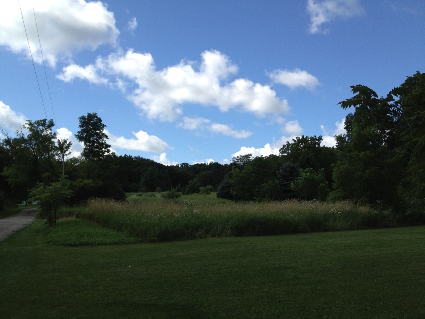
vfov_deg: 40.7
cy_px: 160
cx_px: 212
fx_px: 430
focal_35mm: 35
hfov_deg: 52.6
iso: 64
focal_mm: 4.28
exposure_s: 1/1412
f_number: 2.4
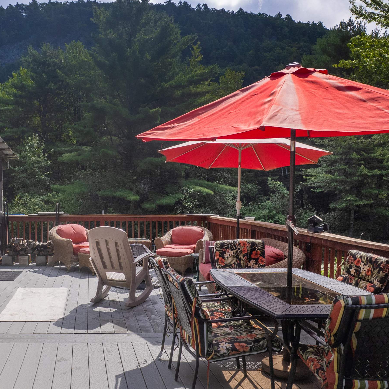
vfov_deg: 51.1
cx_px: 133
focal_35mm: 32
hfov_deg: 50.3
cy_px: 194
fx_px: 407
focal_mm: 8.38
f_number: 2.8
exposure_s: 1/240
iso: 100
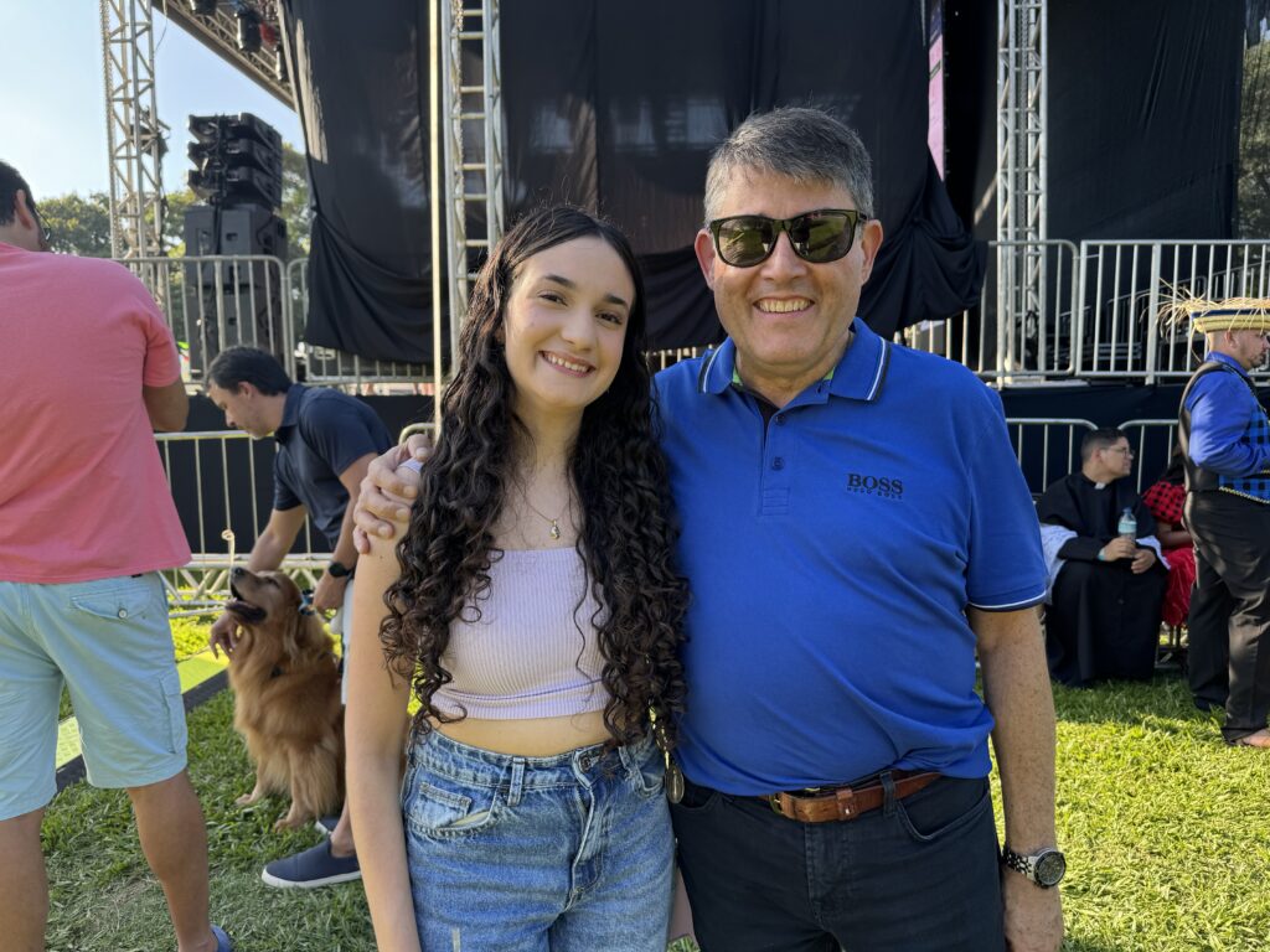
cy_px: 476
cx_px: 635
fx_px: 881
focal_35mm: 24
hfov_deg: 71.6
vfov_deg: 56.8
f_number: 1.78
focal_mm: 6.76
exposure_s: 1/409
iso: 80
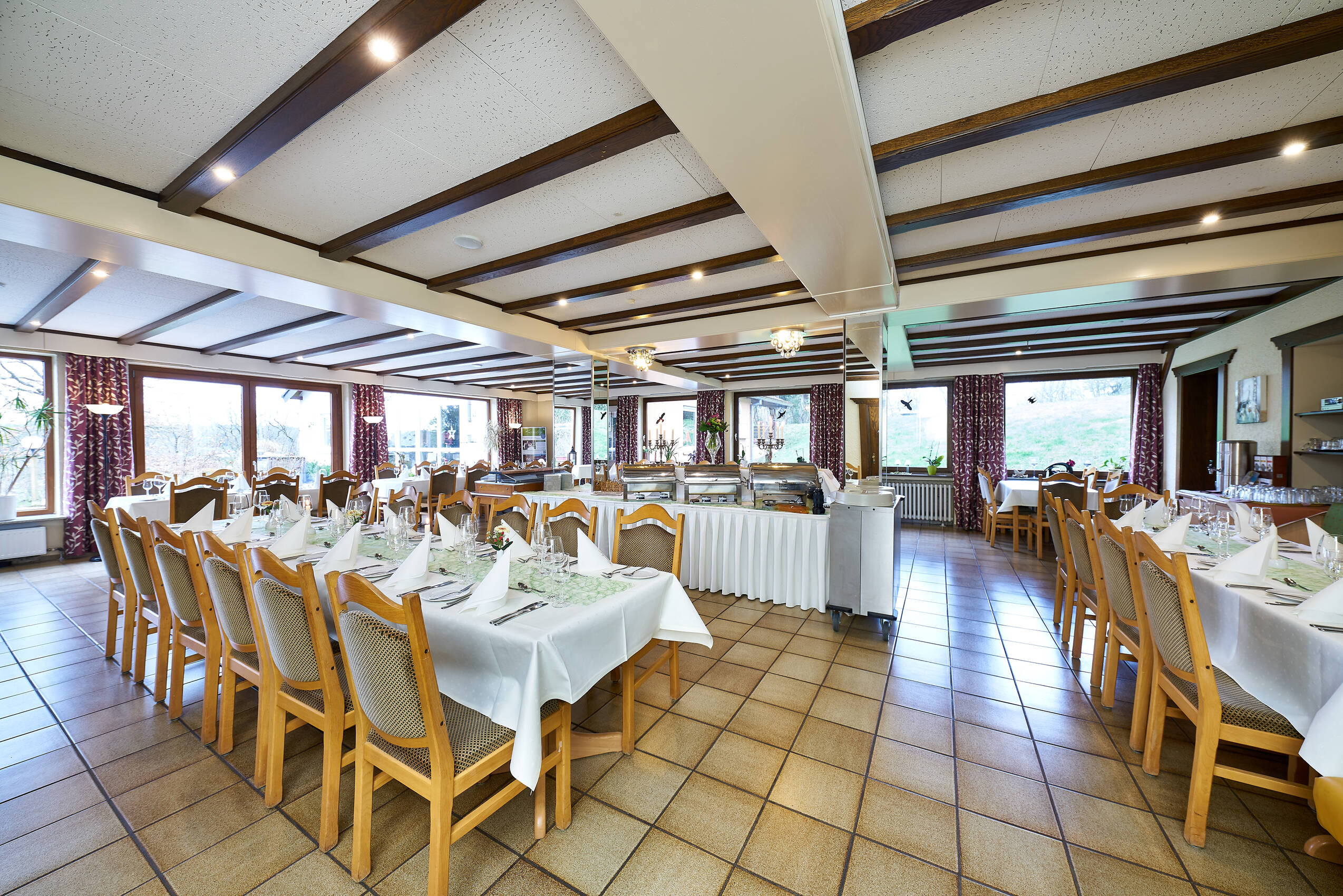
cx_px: 672
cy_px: 448
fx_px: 448
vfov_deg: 90.0
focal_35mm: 12
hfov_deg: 112.6
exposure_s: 1/2
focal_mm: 12
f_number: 8
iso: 200
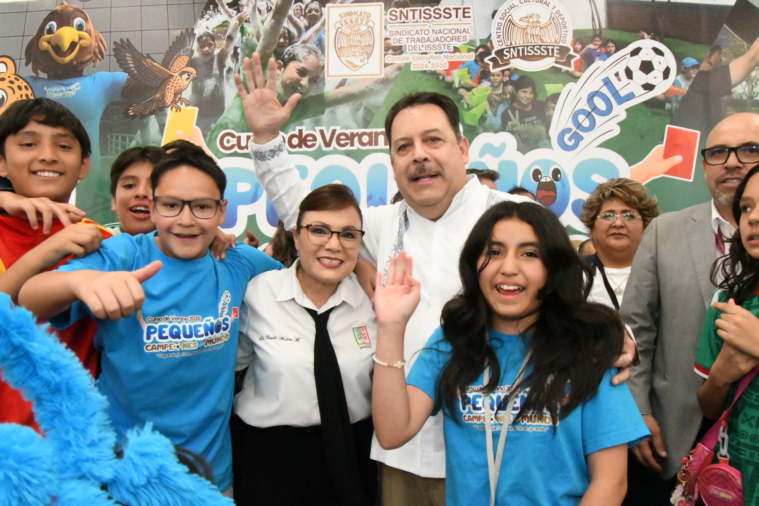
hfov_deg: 61.9
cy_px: 253
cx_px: 380
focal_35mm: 30
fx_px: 632
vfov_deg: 43.6
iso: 20000
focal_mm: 20
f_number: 18
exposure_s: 1/200
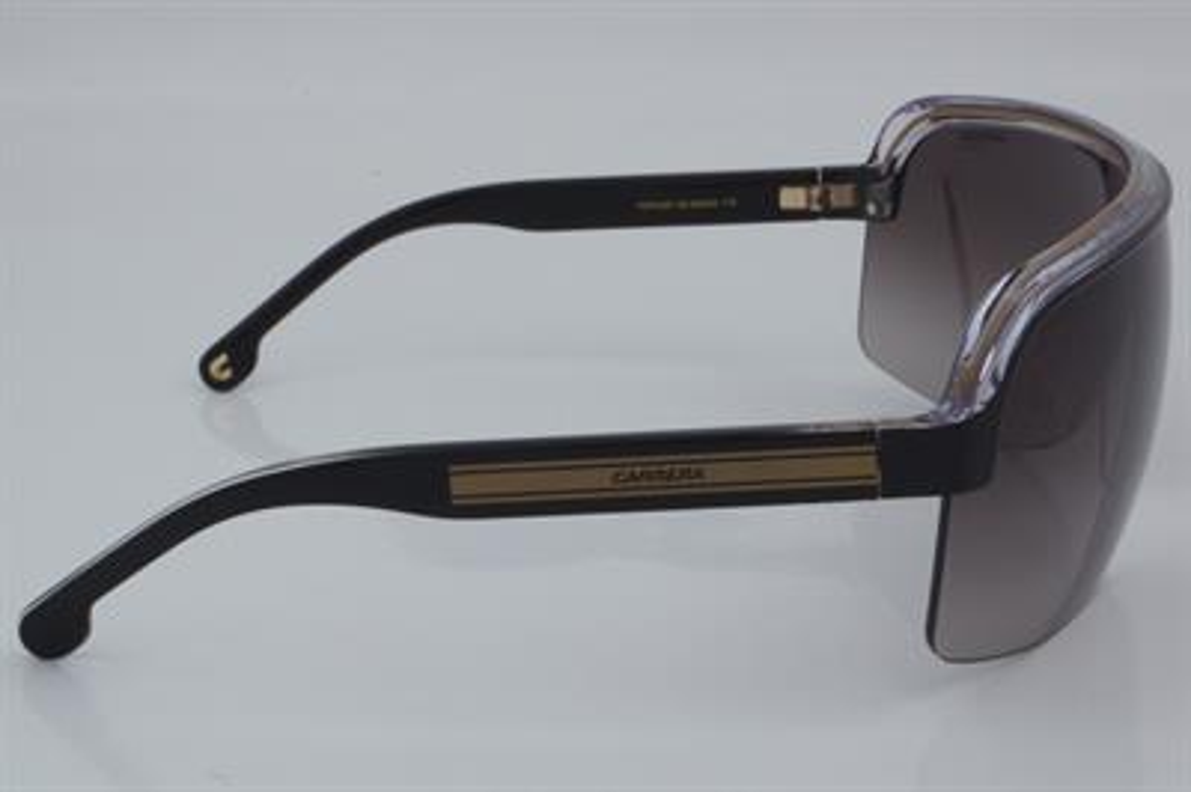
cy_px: 396
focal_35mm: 75
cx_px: 596
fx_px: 2479
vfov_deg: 18.2
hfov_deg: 27.0
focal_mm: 50
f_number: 32
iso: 100
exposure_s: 1/4
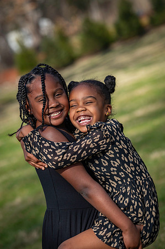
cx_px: 82
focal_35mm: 110
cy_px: 124
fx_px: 758
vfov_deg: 18.6
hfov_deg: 12.4
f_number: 4
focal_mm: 110
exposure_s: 1/1600
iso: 250
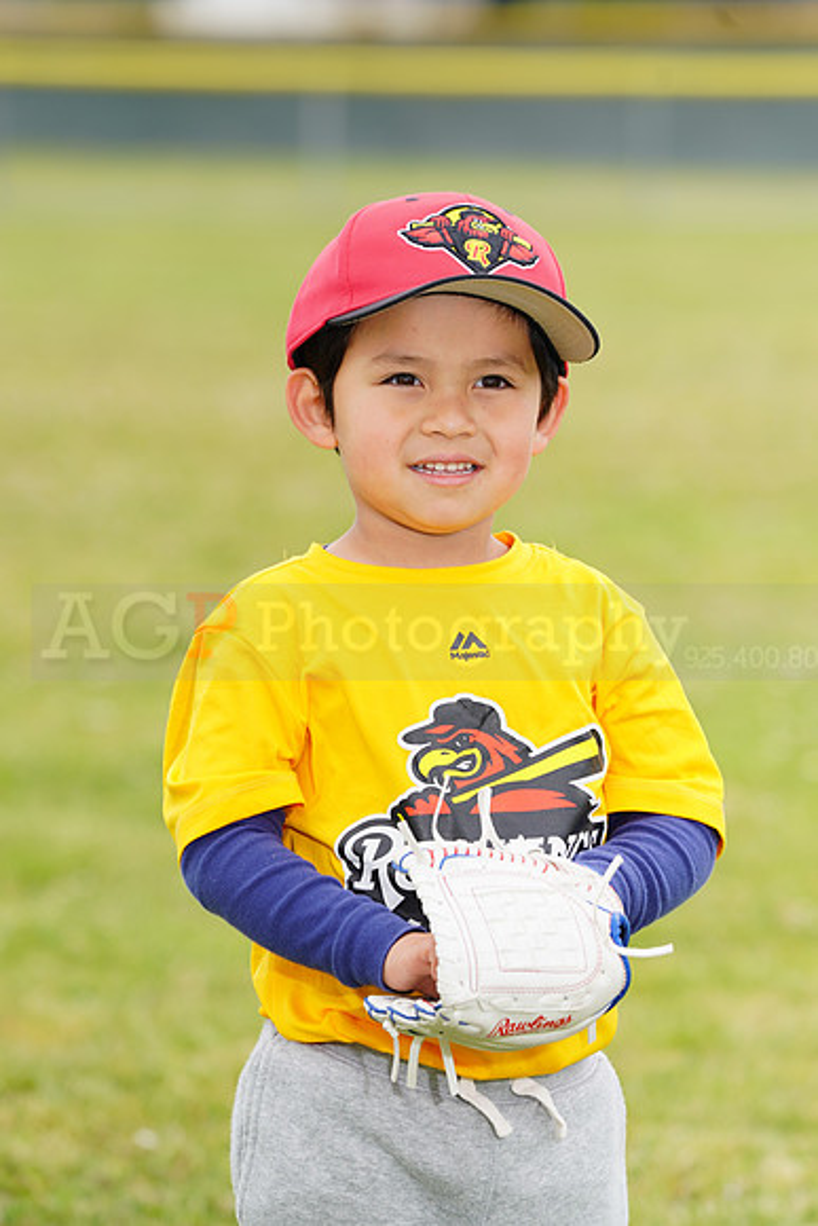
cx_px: 409
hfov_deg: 5.7
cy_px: 613
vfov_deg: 8.5
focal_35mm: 241
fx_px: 8209
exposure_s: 1/250
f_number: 7.1
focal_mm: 241
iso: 100
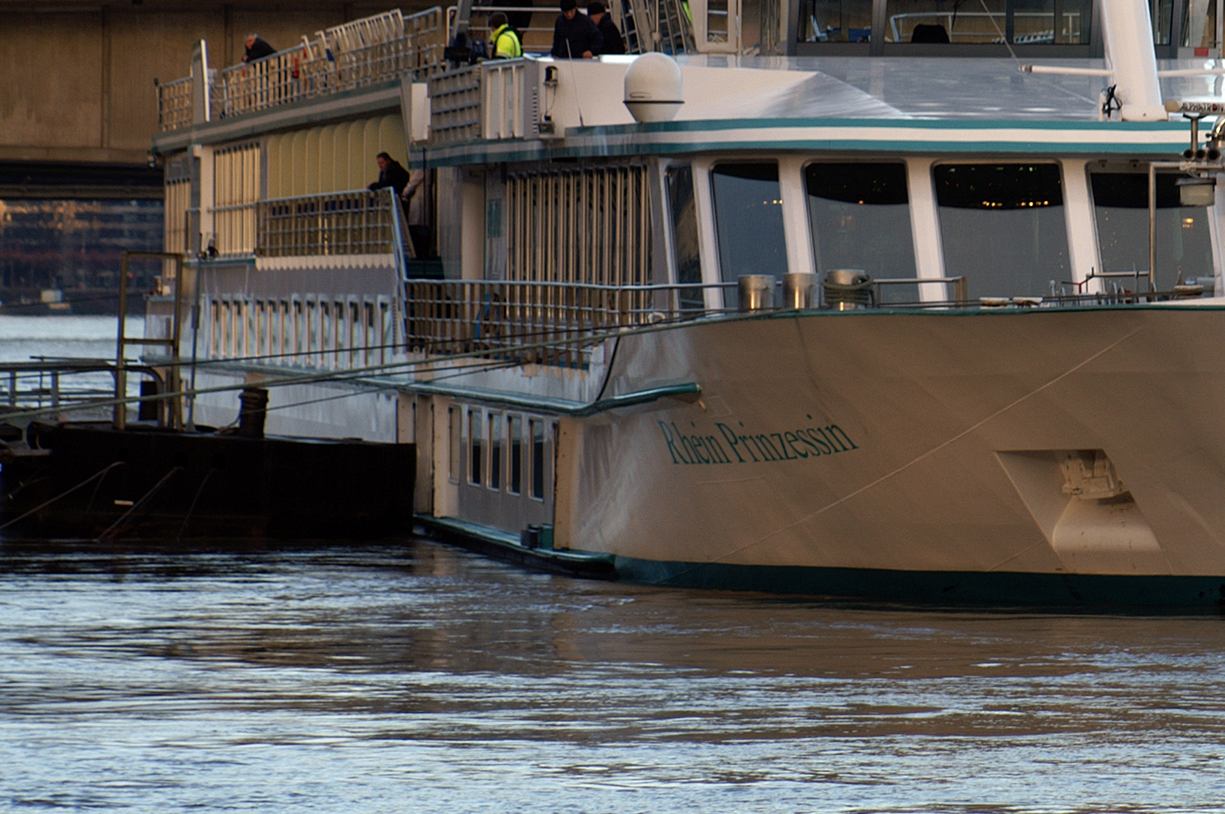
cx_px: 974
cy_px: 182
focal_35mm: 359
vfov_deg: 3.8
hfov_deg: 5.7
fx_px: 12204
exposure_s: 1/125
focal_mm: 140
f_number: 6.3
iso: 100
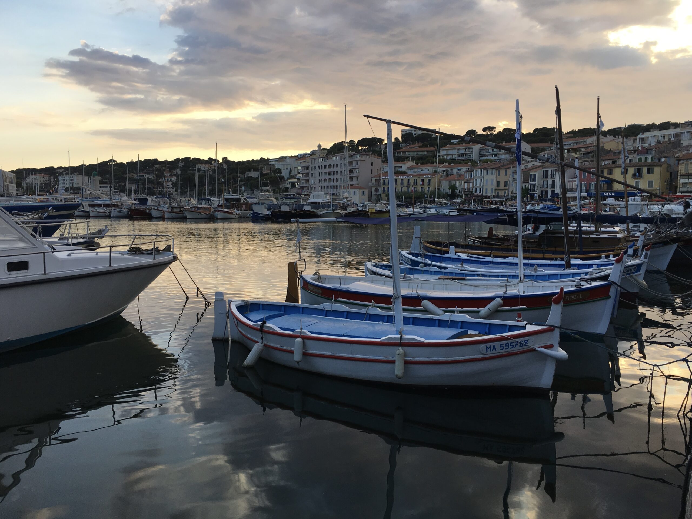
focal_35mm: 29
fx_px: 580
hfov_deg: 61.7
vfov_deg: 48.2
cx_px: 346
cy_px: 260
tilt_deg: -4.1
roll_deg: -0.4
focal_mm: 4.15
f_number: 2.2
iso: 25
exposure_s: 1/557
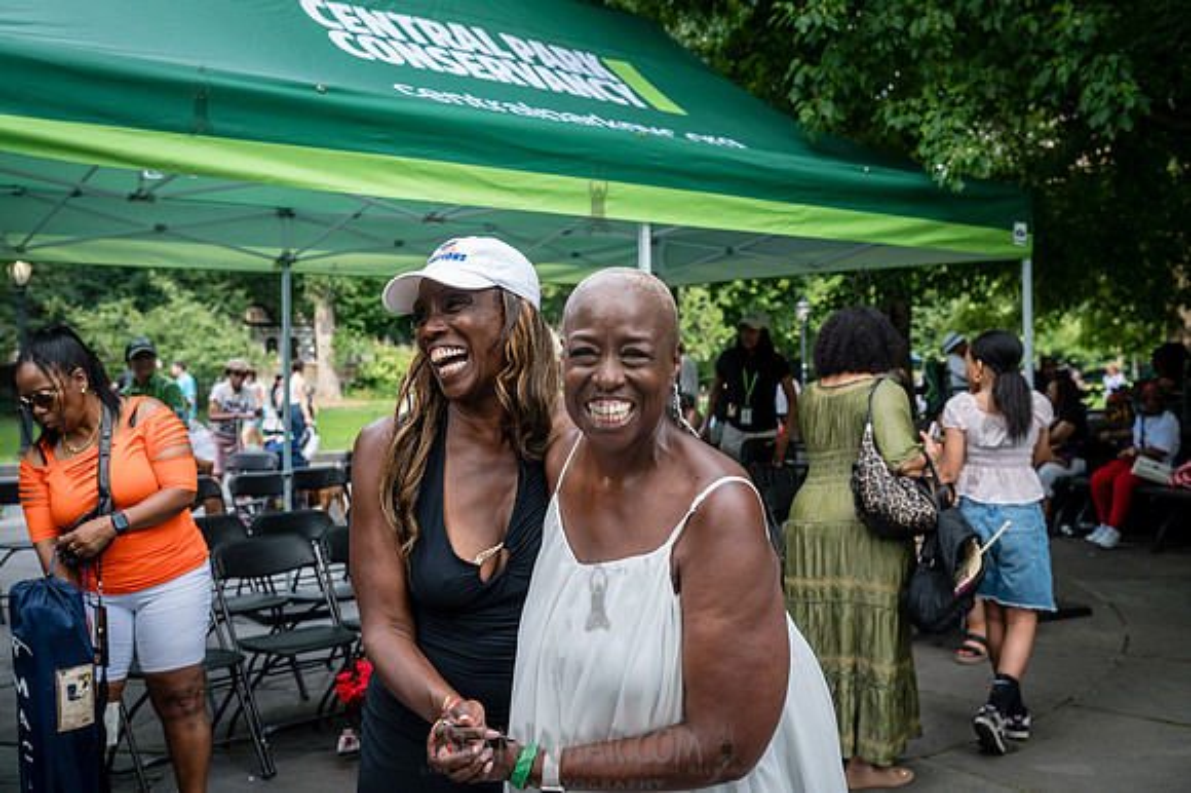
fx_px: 1250
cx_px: 596
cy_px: 396
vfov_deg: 35.2
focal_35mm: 38
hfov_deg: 50.9
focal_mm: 37
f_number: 4.5
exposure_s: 1/640
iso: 640
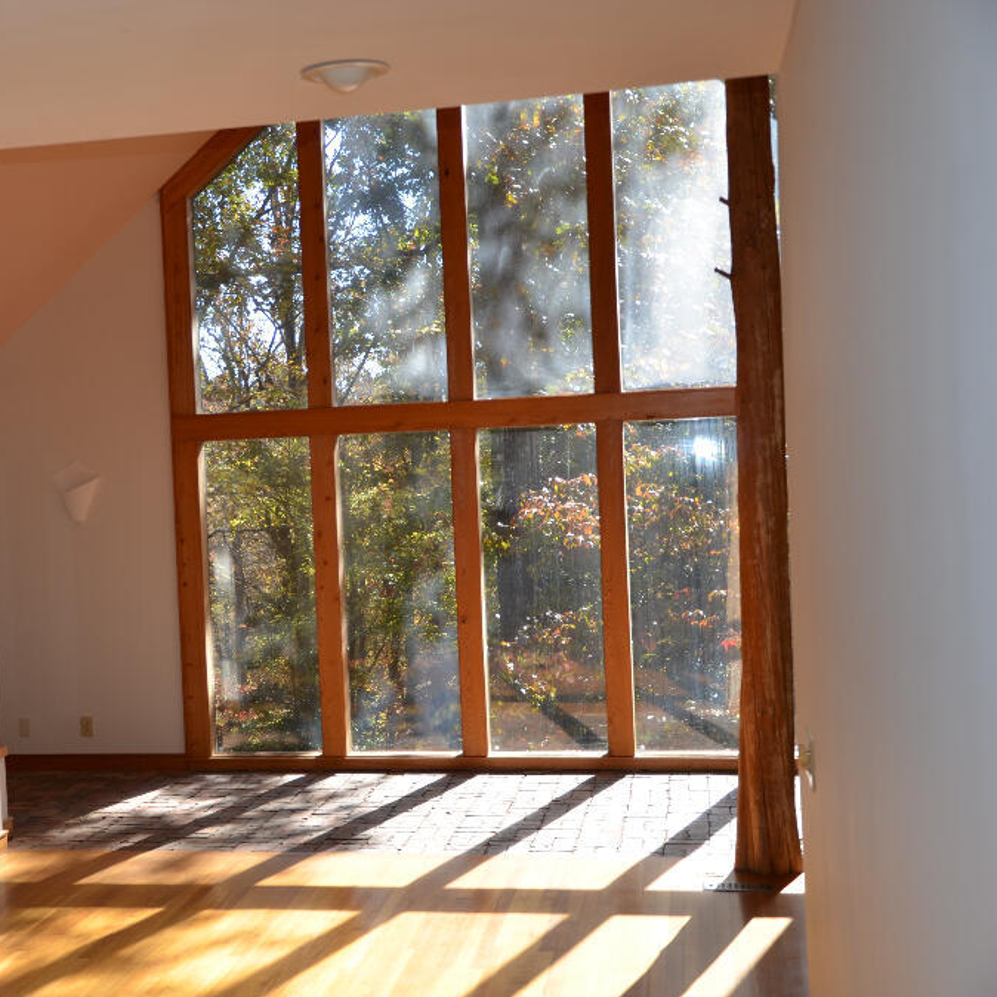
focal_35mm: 58
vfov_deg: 29.6
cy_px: 498
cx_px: 254
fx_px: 1890
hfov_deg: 29.1
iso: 140
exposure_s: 1/250
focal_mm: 30
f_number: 4.2
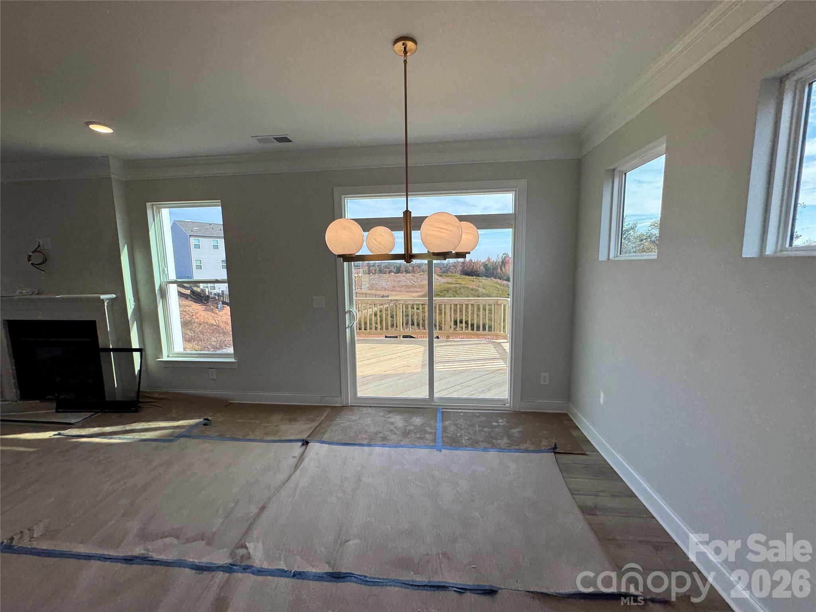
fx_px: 330
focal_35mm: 14
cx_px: 408
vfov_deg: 85.7
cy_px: 306
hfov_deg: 102.1
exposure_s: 1/335
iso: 40
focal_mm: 2.22
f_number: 2.2
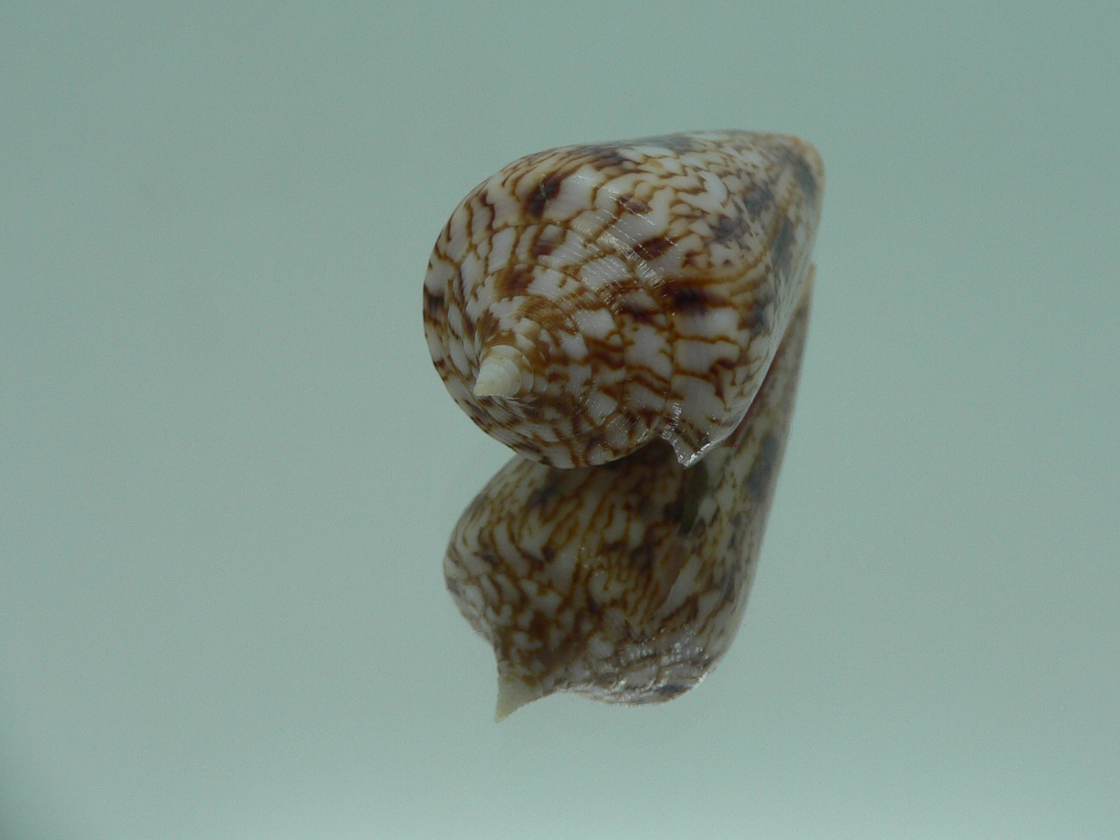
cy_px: 345
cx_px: 659
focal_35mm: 43
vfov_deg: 33.5
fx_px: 1391
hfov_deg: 43.7
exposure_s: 1/60
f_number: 2.8
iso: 80
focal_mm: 4.6
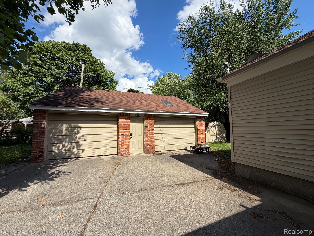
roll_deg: +1.5
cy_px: 118
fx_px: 127
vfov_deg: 85.7
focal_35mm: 14
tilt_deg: +5.1
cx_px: 157
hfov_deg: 102.1
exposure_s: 1/770
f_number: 2.2
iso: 25
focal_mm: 2.22
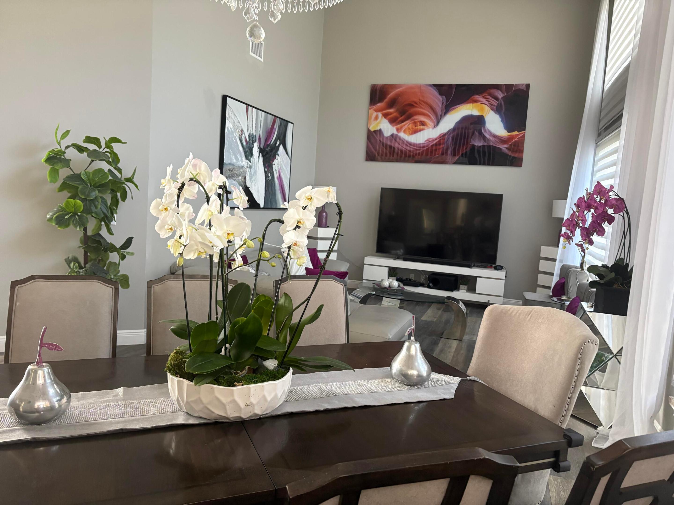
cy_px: 252
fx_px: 506
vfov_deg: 53.1
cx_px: 337
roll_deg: -3.6
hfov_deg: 67.3
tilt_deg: -4.4
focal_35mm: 26
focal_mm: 5.96
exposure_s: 1/60
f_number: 1.6
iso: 250
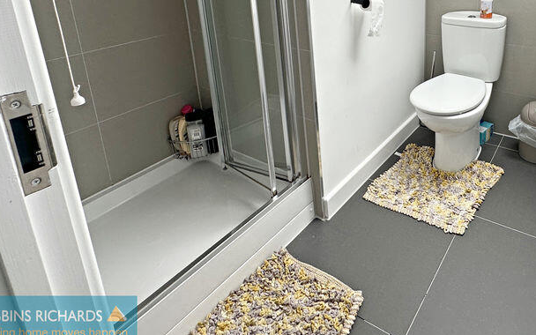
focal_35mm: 25
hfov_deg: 68.0
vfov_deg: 44.4
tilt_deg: -13.5
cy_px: 28
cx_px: 400
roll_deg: +0.5
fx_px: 365
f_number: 2.2
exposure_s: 1/99
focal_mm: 2.22
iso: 50
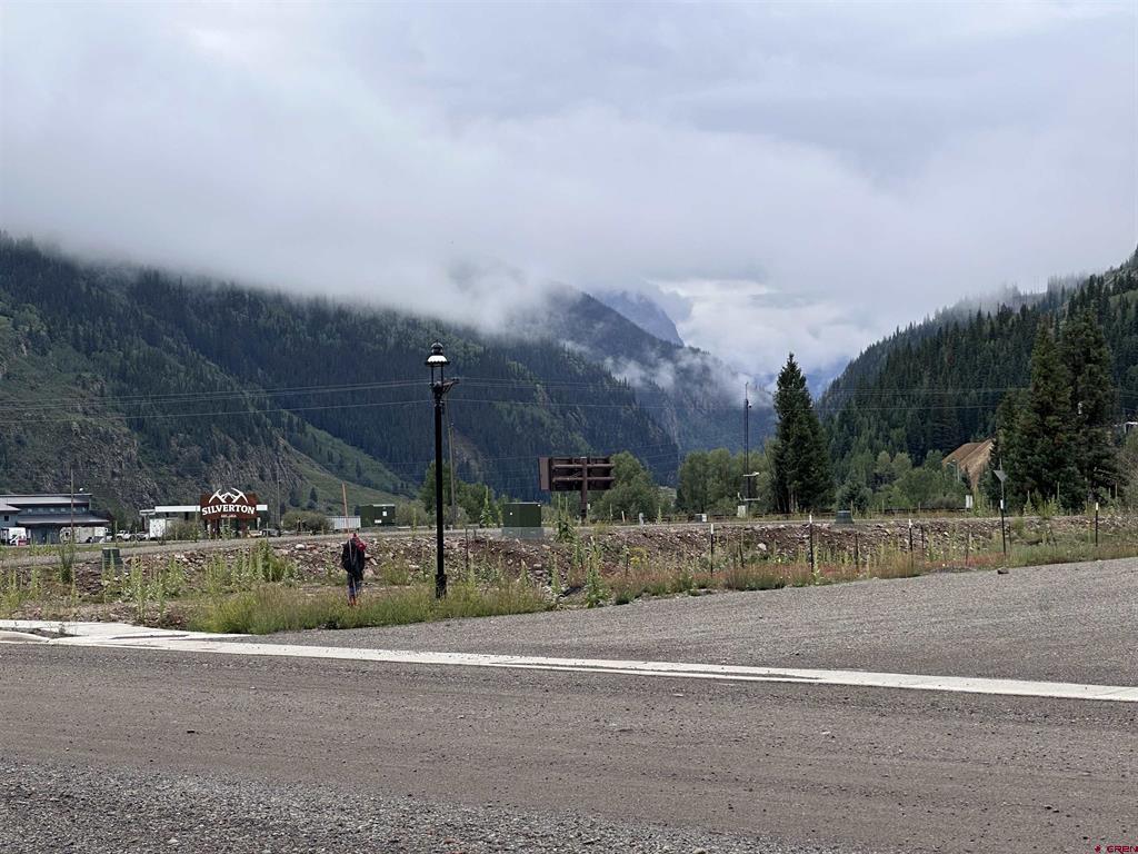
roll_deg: +0.7
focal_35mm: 77
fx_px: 2531
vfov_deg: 19.1
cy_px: 427
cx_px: 569
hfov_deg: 25.3
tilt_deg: +1.5
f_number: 2.8
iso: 32
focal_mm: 9
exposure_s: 1/451
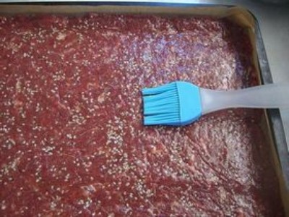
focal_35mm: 38
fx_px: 317
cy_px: 108
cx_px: 144
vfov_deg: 37.7
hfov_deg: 49.0
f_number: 2.7
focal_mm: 6.2
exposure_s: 1/50
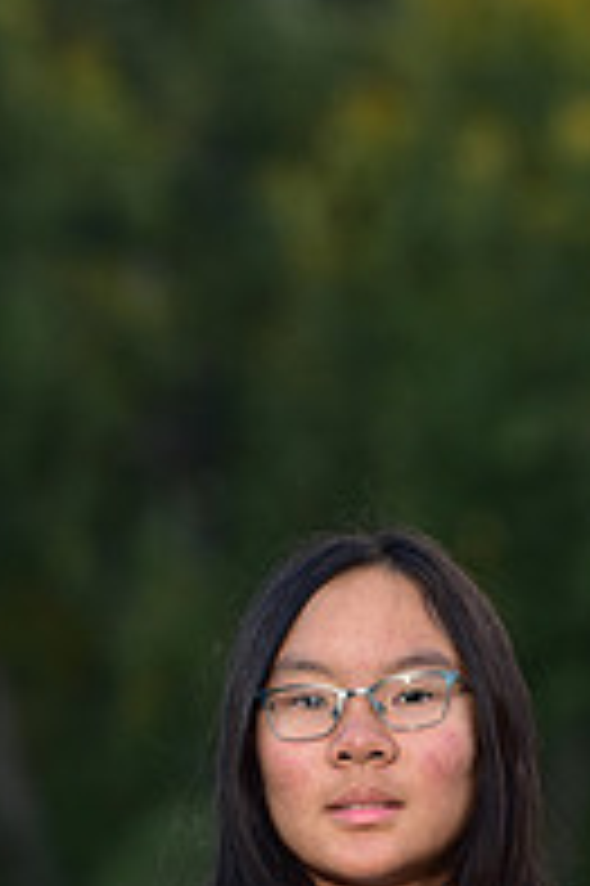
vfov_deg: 4.6
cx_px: 304
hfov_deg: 3.1
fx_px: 10884
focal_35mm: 442
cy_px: 1142
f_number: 4.5
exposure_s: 1/250
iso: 400
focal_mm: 150
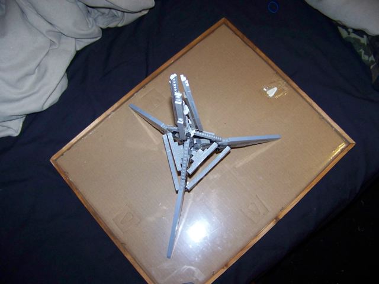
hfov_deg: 51.4
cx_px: 190
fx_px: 394
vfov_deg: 39.7
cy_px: 142
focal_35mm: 36
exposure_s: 1/30
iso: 200
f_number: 2.8
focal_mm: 5.85
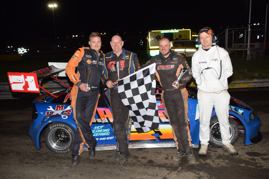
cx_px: 134
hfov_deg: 57.2
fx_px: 247
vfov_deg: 40.0
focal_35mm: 33
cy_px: 90
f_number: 3.5
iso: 400
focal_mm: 22
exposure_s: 1/200
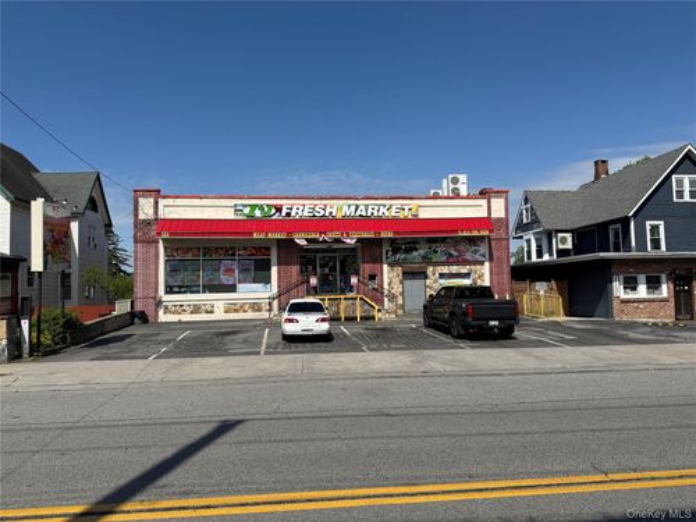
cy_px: 261
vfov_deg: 56.8
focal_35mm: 24
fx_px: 483
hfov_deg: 71.6
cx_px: 348
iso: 80
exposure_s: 1/7353
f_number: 1.78
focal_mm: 6.76
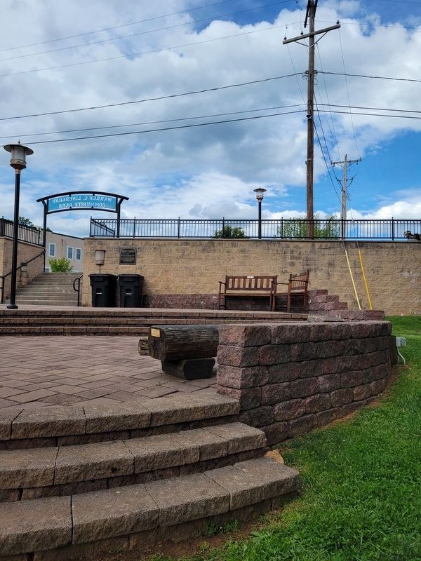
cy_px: 280
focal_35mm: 26
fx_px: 422
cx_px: 210
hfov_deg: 53.1
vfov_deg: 67.3
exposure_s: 1/2240
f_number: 1.8
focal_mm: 5.4
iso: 40
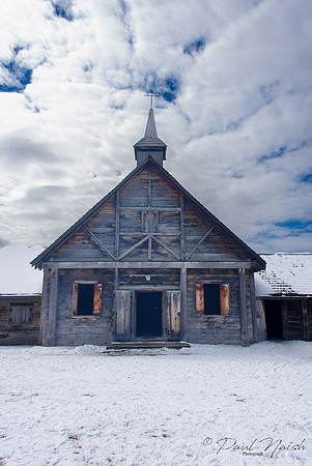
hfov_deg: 46.5
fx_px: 363
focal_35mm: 28
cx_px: 156
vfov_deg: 65.4
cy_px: 233
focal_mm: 28
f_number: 16
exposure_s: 1/60
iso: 100
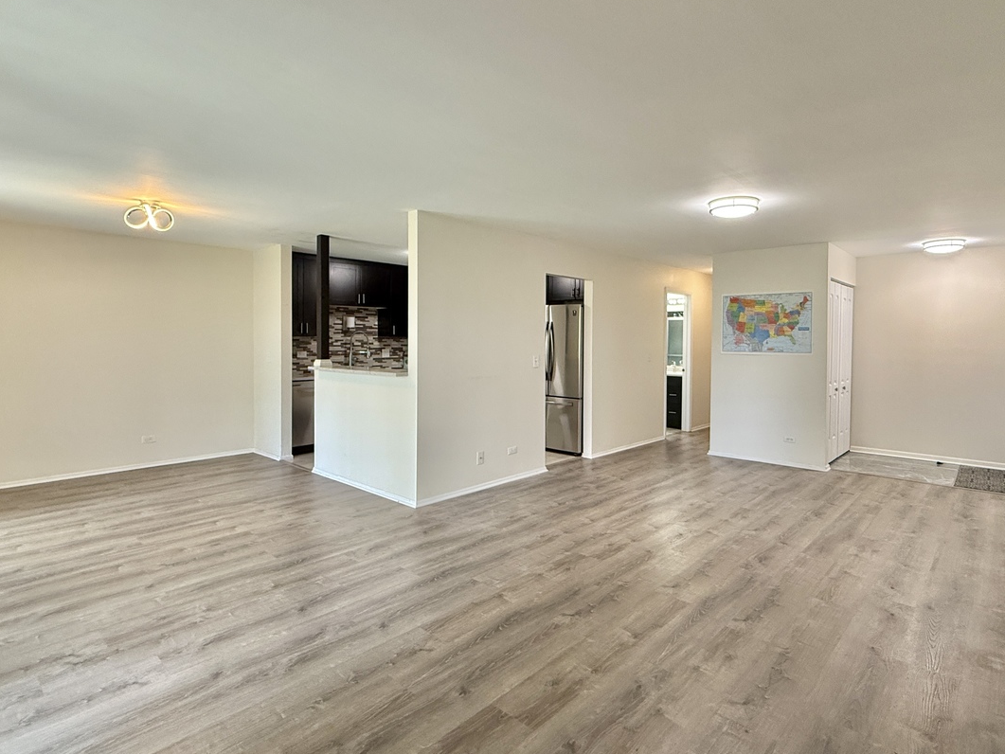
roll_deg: -0.6
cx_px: 551
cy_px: 346
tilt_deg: -0.6
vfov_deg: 68.6
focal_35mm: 19
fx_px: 552
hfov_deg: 84.4
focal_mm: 2.22
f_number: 2.2
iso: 320
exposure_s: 1/120
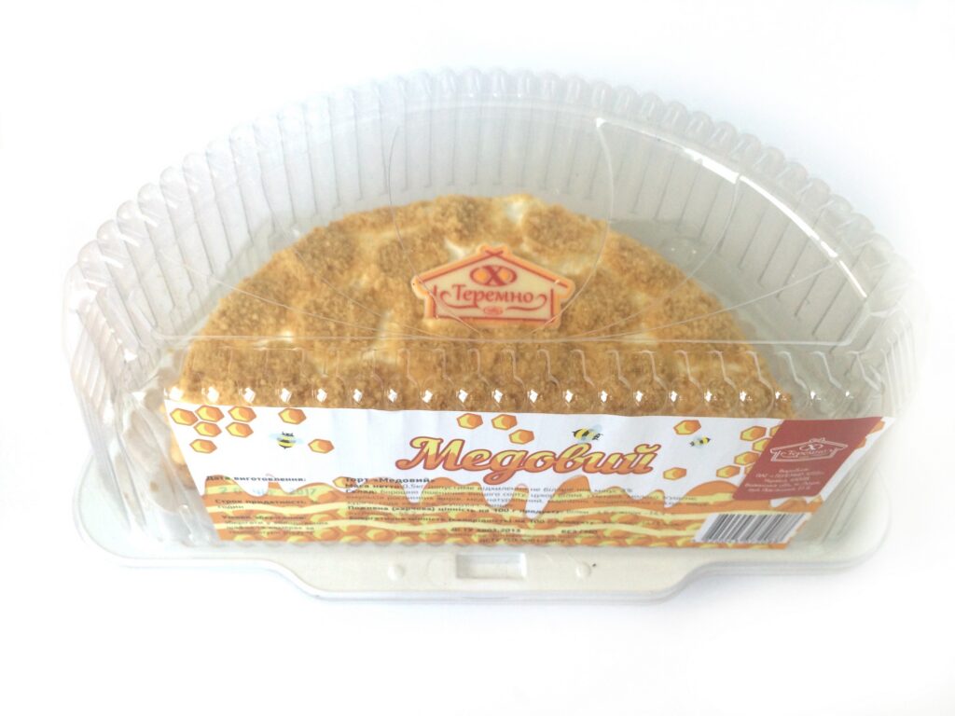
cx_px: 478
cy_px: 358
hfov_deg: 61.7
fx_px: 800
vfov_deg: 48.2
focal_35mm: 29
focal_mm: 4.15
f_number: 2.2
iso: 50
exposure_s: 1/100
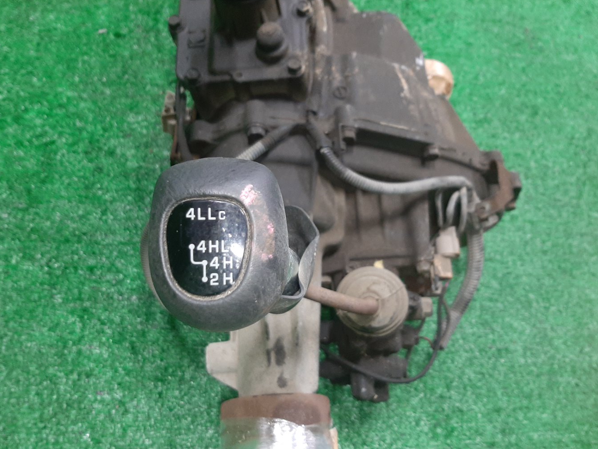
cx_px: 292
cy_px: 239
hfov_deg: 63.4
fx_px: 484
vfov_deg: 49.7
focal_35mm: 28
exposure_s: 1/50
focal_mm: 3.93
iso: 180
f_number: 1.7
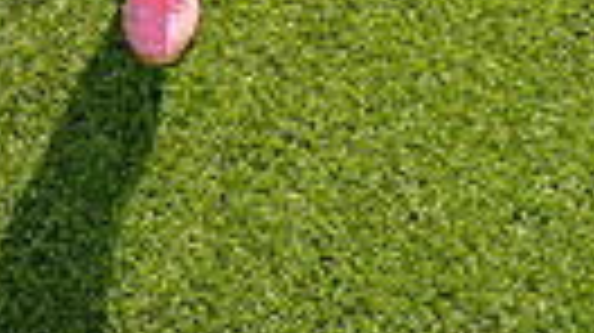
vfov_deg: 7.4
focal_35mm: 150
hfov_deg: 14.1
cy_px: -567
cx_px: -32
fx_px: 2361
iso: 320
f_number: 11
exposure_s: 1/250
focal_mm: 42
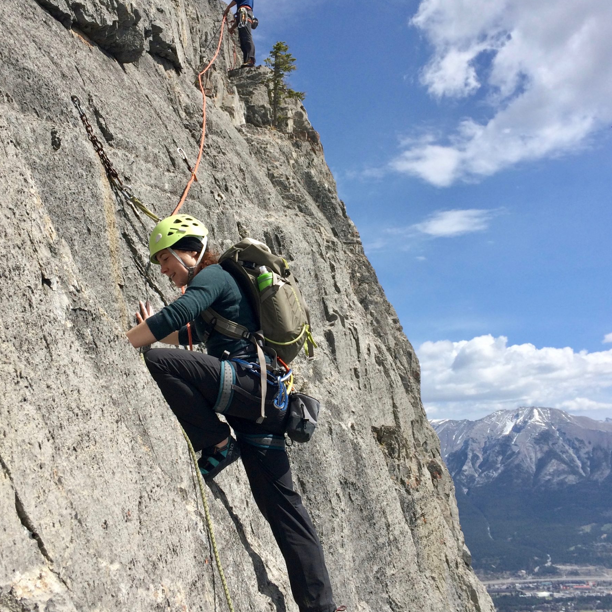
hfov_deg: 44.9
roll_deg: +4.0
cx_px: 306
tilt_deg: +13.3
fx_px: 740
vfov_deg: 44.8
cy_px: 267
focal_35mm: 37
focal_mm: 4.15
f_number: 2.2
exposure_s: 1/2933
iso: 32
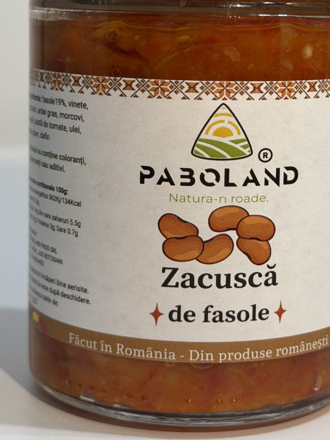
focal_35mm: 85
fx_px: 1081
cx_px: 192
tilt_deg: -10.0
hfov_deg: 17.4
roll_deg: -0.7
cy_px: 165
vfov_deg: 23.0
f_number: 1.78
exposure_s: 1/50
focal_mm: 6.76
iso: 100
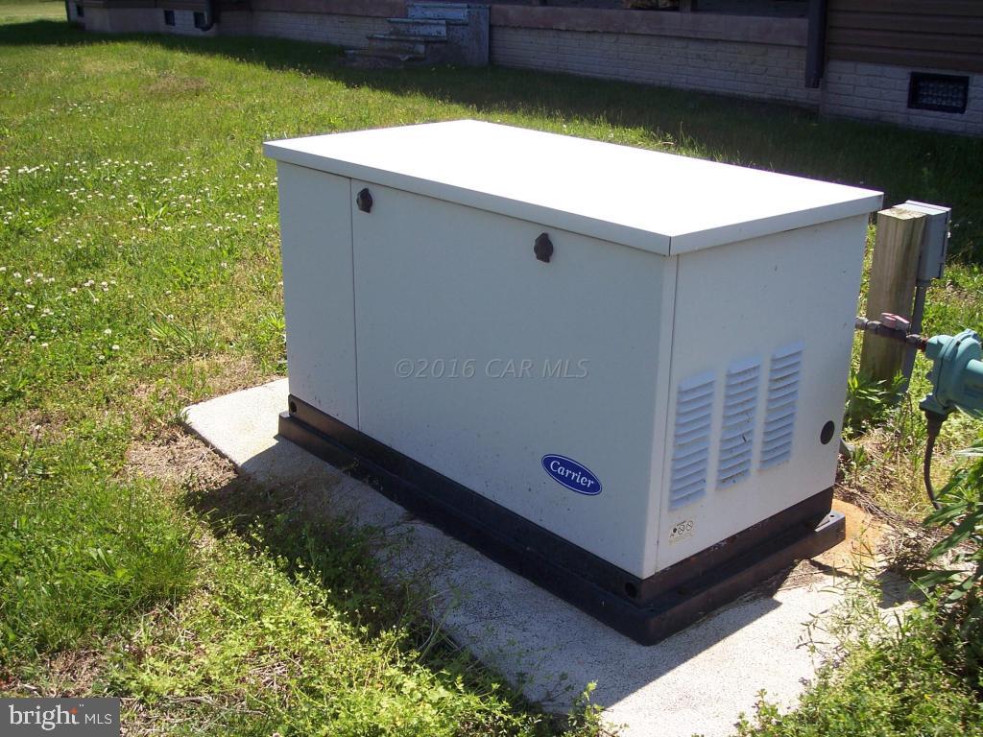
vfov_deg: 36.8
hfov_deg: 47.9
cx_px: 492
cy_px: 368
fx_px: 1107
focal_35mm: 39
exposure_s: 1/750
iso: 100
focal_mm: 8
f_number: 3.4
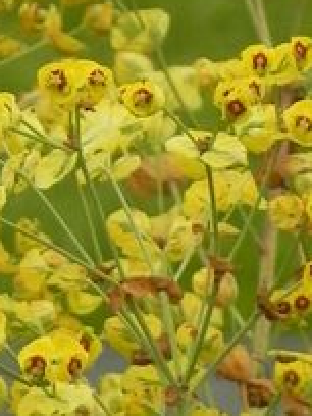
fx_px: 8677
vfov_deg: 2.7
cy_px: 493
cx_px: 241
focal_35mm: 722
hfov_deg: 2.1
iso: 160
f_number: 5
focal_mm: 32.7
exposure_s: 1/800
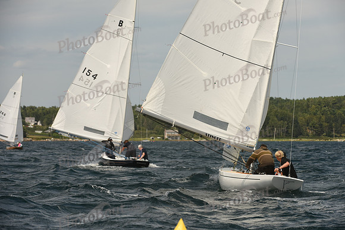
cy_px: 115
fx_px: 1917
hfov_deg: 10.3
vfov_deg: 6.9
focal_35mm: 200
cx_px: 172
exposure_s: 1/1000
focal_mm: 200
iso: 250
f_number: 7.1
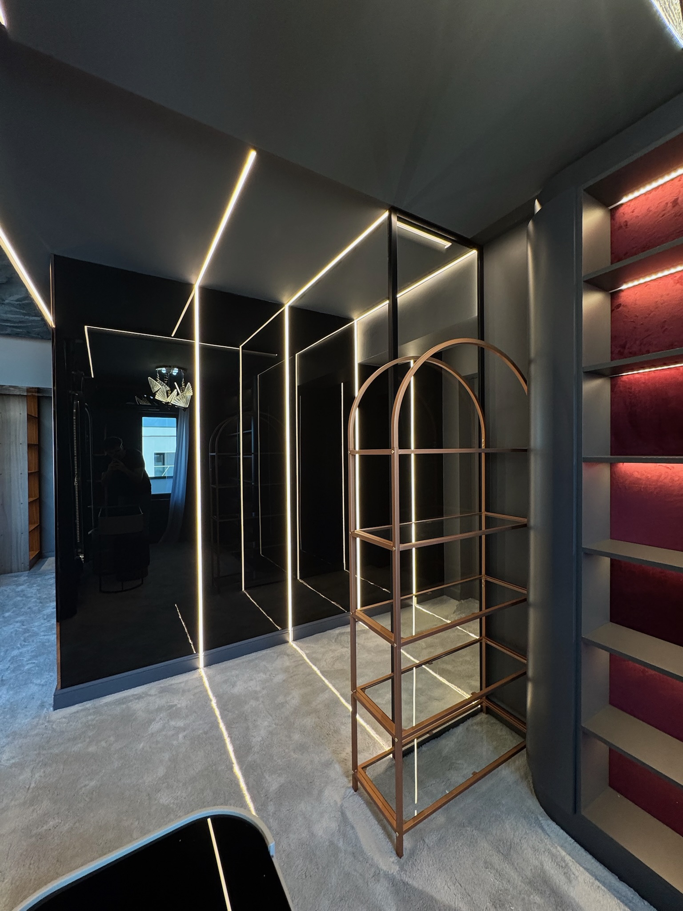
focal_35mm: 14
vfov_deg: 102.1
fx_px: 368
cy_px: 456
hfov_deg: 85.7
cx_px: 342
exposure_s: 1/100
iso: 250
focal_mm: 2.22
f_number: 2.2
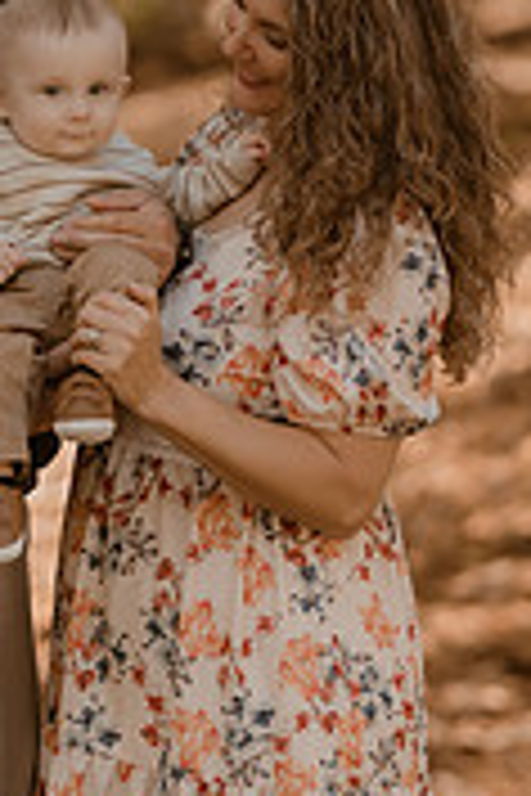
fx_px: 7124
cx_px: 27
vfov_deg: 6.4
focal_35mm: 322
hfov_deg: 4.3
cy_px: 292
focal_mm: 85
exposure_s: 1/800
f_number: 1.8
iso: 320
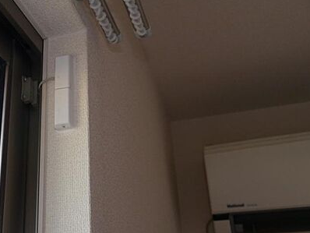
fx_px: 403
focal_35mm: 45
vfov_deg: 32.2
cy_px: 122
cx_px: 71
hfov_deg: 40.6
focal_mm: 14
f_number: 5
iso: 800
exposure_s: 1/125
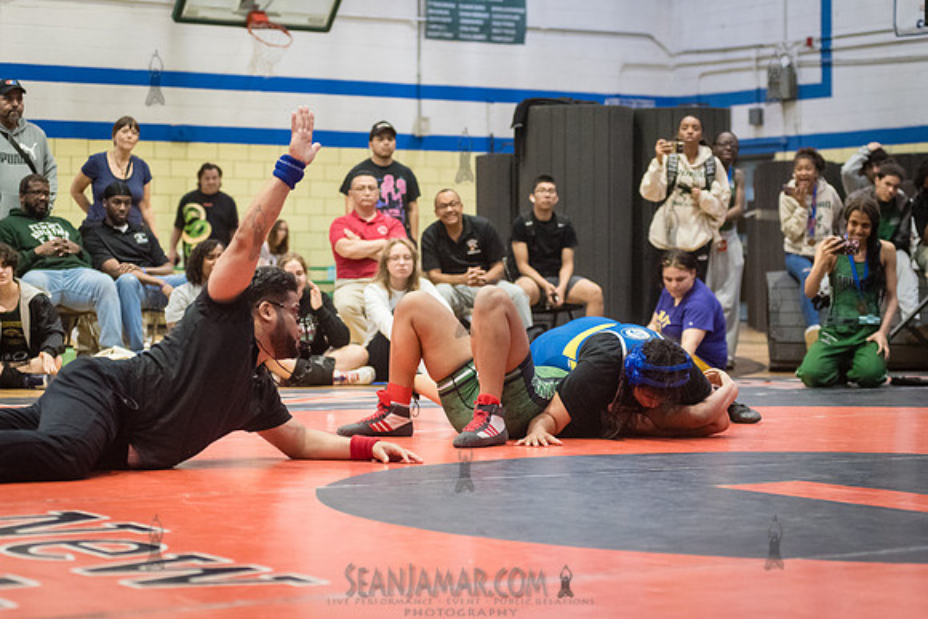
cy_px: 310
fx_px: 2232
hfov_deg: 23.5
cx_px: 464
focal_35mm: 87
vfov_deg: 15.8
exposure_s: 1/400
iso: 8000
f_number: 3.5
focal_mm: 80
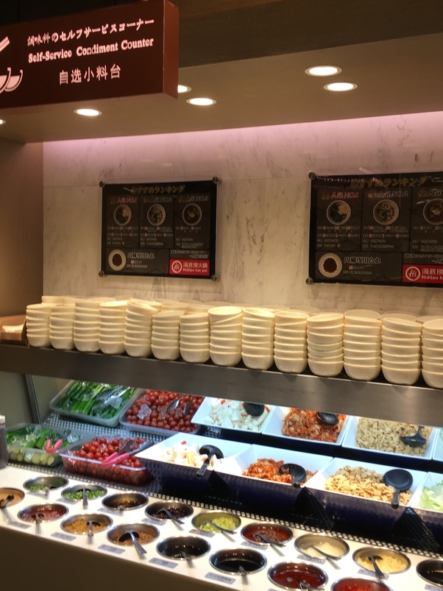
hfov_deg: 38.7
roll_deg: -0.8
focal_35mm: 37
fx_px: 632
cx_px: 227
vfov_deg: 50.1
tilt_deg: -1.6
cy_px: 284
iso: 25
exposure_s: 1/60
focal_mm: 4.15
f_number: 2.2
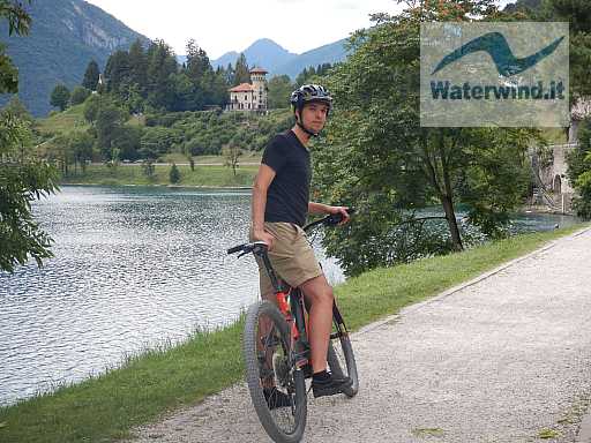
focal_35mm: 67
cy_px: 222
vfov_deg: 21.9
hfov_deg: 29.0
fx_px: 1144
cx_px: 296
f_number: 4.5
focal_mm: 12
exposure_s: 1/200
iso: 125
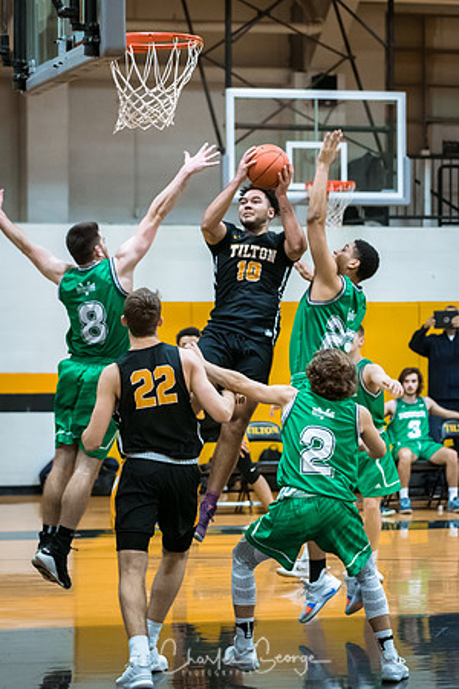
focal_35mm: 129
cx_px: 230
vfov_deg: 15.9
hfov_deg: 10.6
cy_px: 344
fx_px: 2467
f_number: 2.8
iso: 3200
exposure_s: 1/400
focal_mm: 86
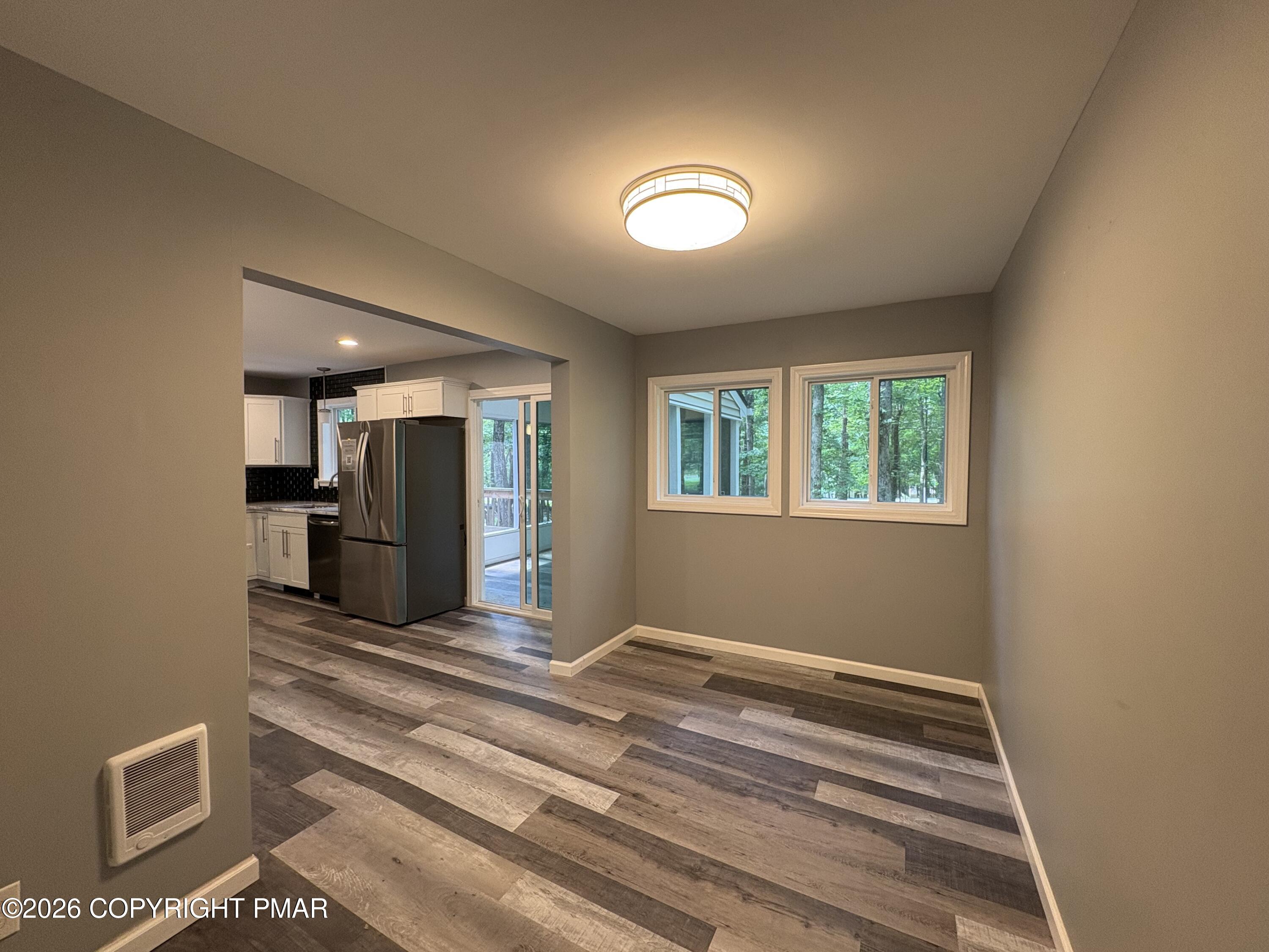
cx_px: 634
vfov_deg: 85.7
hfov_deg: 102.1
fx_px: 513
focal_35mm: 14
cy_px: 476
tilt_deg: -1.6
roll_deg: +0.1
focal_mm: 2.22
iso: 160
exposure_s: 1/60
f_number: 2.2
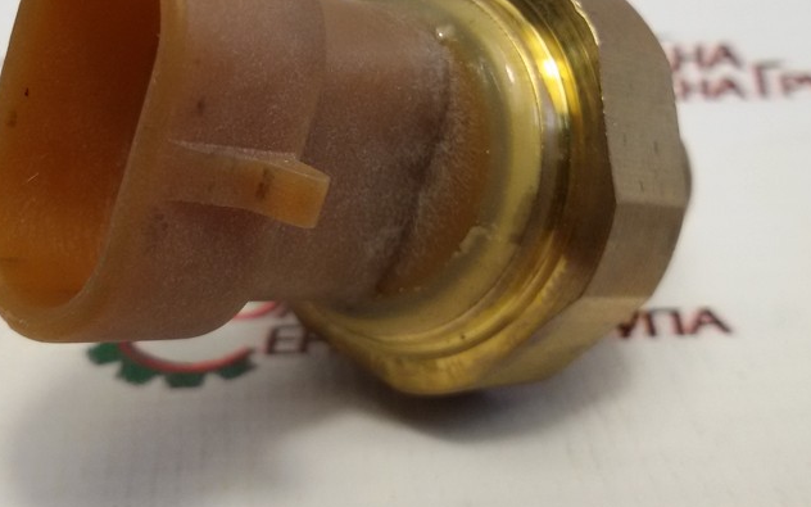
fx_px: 1149
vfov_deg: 24.7
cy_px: 163
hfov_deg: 38.6
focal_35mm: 52
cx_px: 300
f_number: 2.4
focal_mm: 2.93
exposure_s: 1/100
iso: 80
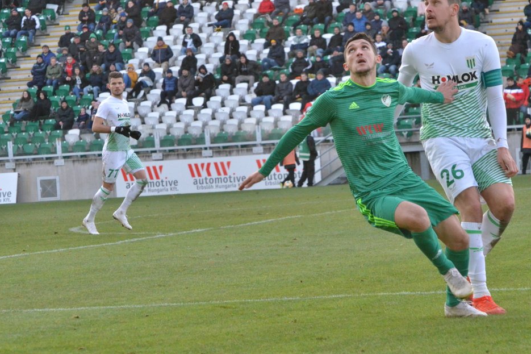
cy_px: 143
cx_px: 328
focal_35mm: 196
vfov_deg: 7.0
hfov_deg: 10.5
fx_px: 2890
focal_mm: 102
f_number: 8
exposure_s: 1/1000
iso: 3200
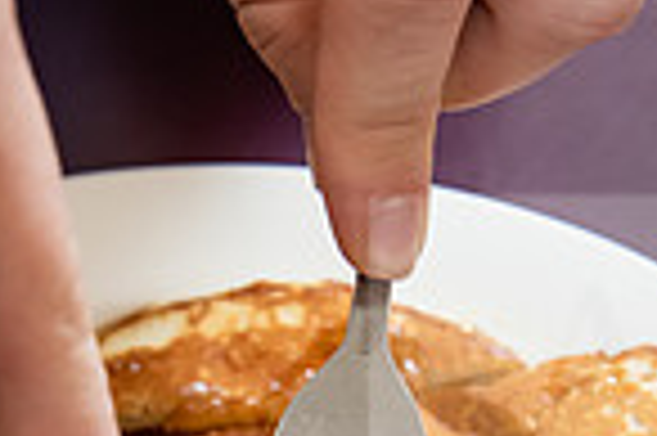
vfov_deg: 8.3
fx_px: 2898
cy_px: 739
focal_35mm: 159
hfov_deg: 12.9
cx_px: 234
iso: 1000
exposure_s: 1/250
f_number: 4.5
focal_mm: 40
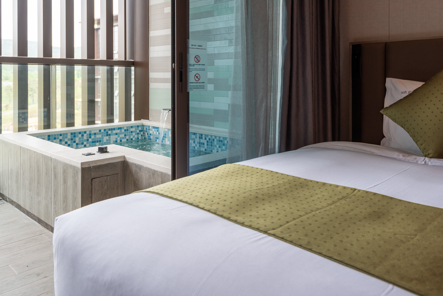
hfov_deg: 63.6
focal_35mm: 29
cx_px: 222
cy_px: 148
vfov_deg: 45.0
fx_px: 357
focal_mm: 29
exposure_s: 1/80
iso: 200
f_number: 5.6
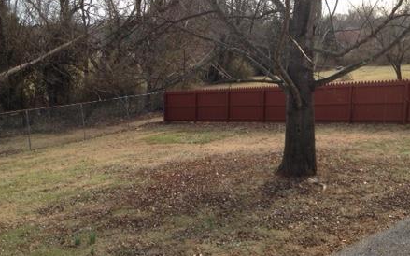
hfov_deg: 39.5
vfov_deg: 25.3
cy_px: 139
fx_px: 570
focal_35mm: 51
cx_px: 225
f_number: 2.4
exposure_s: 1/467
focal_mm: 4.12
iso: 50
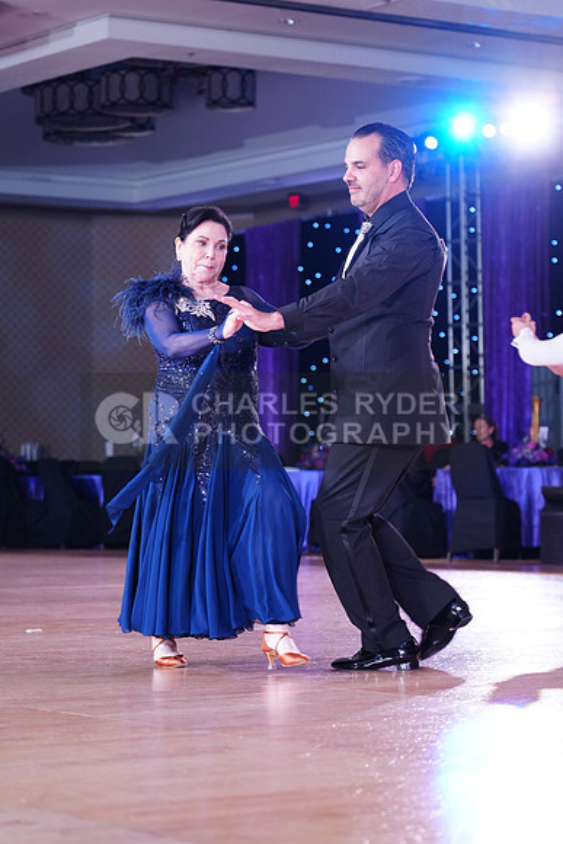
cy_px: 422
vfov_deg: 19.8
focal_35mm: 103
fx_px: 2415
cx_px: 282
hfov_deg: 13.3
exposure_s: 1/160
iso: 1250
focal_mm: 103
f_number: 4.5
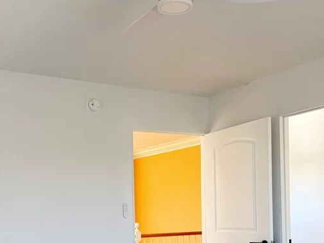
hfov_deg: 38.6
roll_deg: +0.8
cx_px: 117
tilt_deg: -0.2
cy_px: 217
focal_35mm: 49
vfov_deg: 28.6
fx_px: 458
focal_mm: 6.76
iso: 200
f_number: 1.78
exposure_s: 1/149
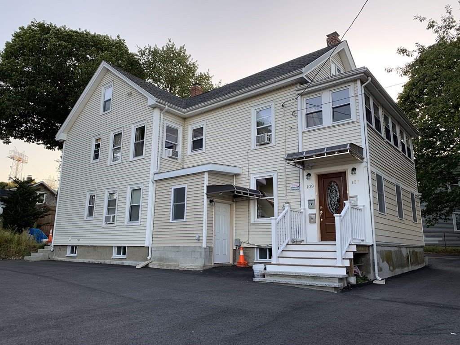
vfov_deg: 53.1
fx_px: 346
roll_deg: -0.9
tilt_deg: +11.2
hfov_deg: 67.3
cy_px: 172
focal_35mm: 26
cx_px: 230
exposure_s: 1/122
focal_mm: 4.25
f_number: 1.8
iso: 25
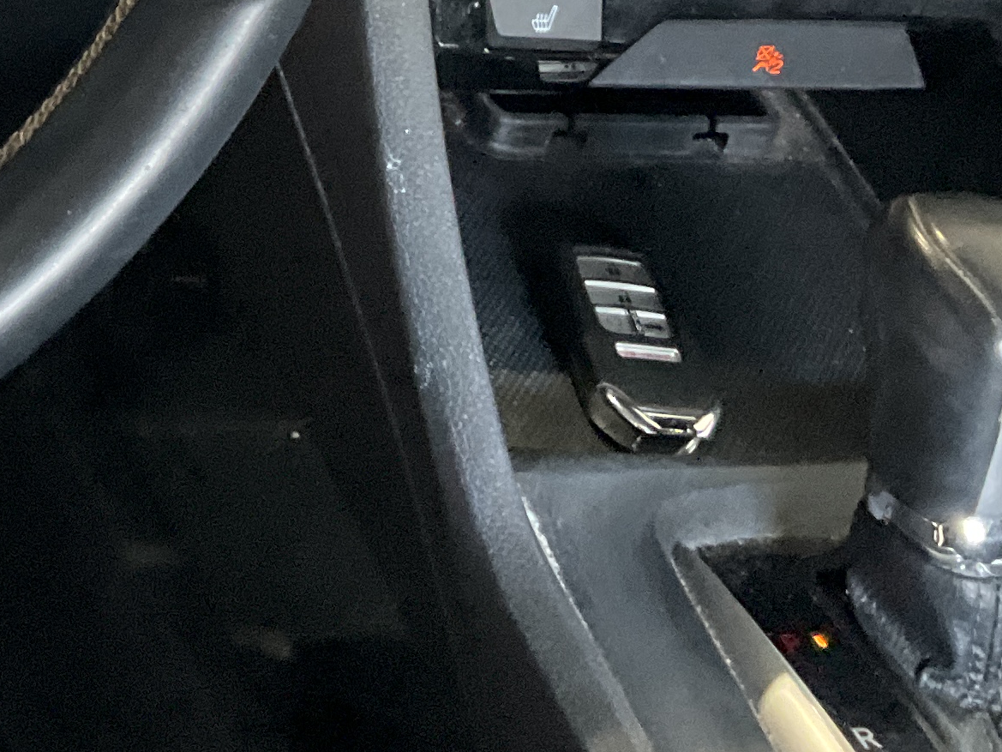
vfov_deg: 14.1
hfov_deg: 18.2
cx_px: -326
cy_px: -269
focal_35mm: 100
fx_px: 2895
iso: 250
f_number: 1.8
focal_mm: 3
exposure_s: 1/60
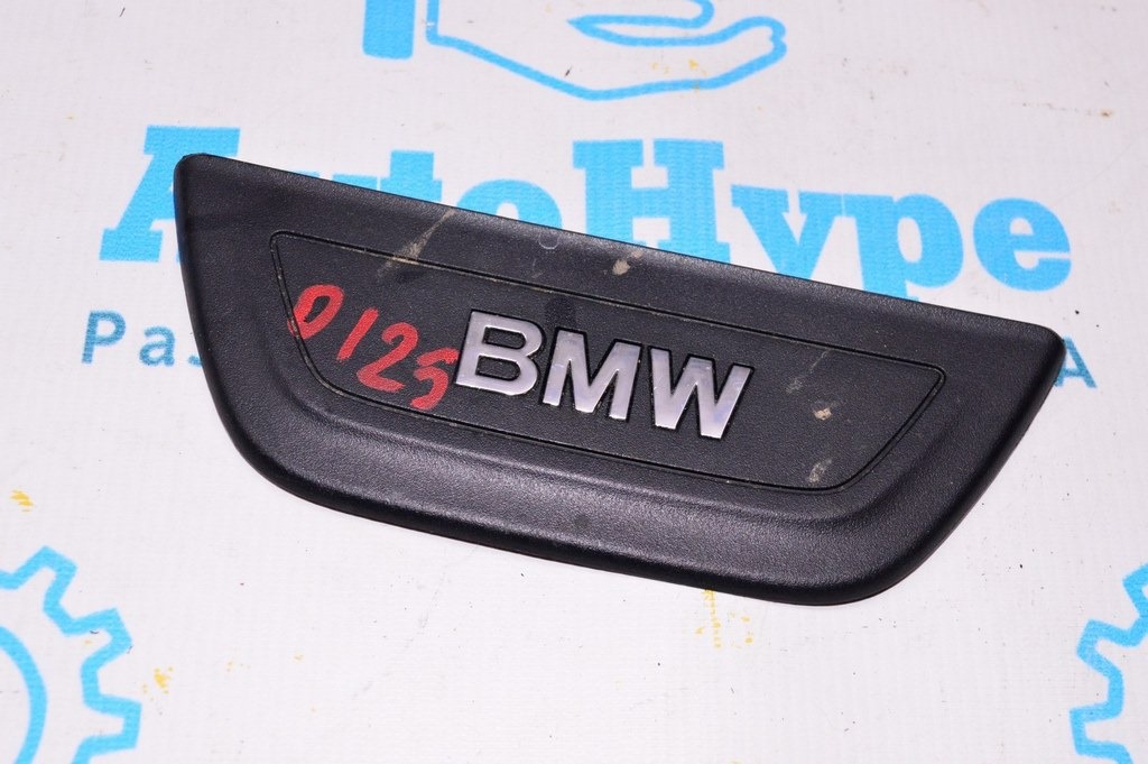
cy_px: 382
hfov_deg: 42.4
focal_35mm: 46
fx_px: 1482
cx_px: 574
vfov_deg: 28.9
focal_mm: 31
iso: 1600
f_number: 8
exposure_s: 1/200
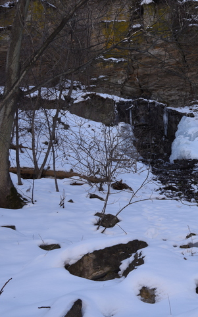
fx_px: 562
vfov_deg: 31.5
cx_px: 225
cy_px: 153
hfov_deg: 19.1
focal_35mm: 65
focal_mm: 40
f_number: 13
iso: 100
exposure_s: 1/50
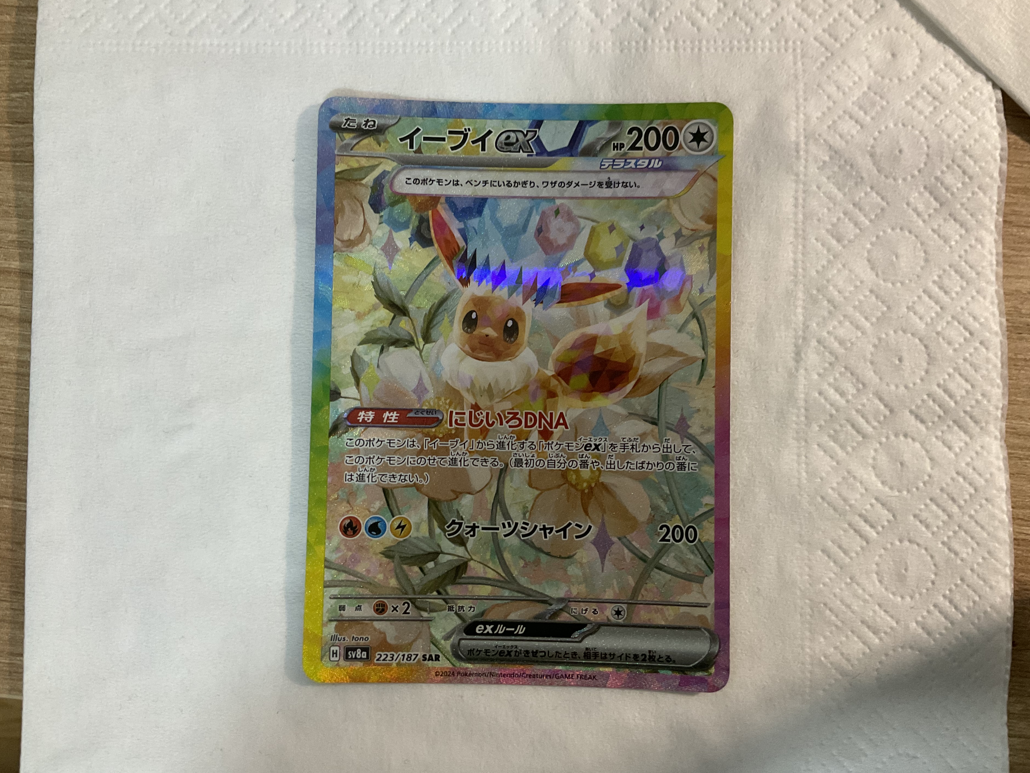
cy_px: 392
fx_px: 922
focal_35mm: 31
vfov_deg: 45.4
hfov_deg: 58.4
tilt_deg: -87.8
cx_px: 516
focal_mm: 3
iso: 160
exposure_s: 1/50
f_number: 1.8
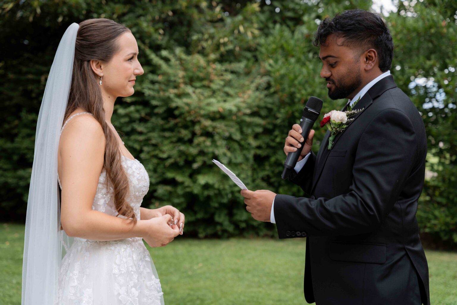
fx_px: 787
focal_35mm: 62
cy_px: 152
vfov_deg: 21.9
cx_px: 228
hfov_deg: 32.4
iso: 100
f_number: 4
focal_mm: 62
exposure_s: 1/125
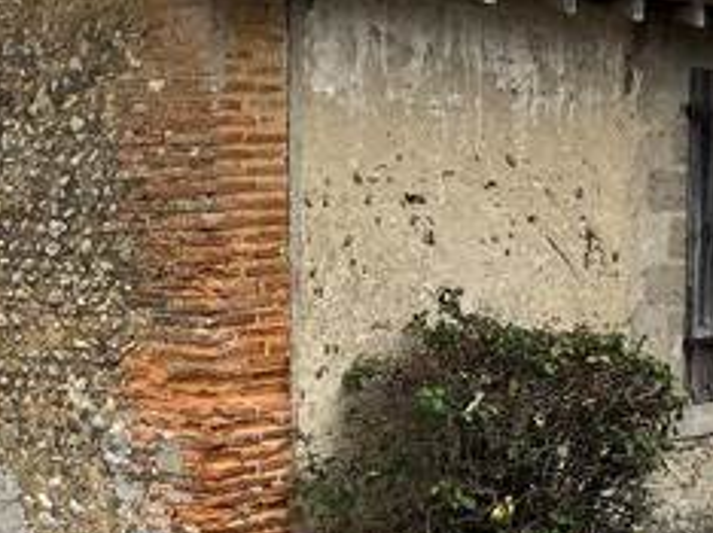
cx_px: 119
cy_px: 177
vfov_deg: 16.5
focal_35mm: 89
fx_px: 1831
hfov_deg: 21.7
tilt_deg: +0.7
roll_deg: -0.5
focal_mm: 5.1
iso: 50
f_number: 1.6
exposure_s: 1/1163
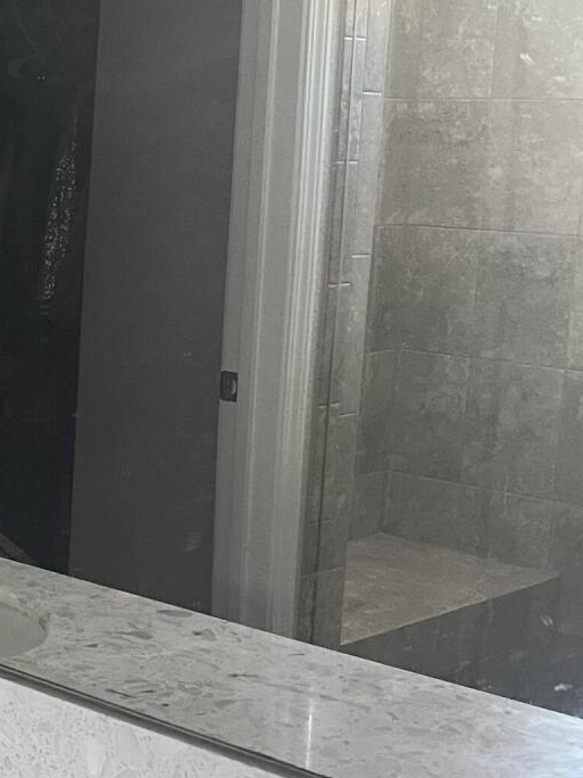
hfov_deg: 17.7
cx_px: -255
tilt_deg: -7.6
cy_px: 345
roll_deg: +0.1
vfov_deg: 25.6
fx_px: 1707
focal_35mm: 76
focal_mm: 5.7
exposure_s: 1/60
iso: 250
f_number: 1.5
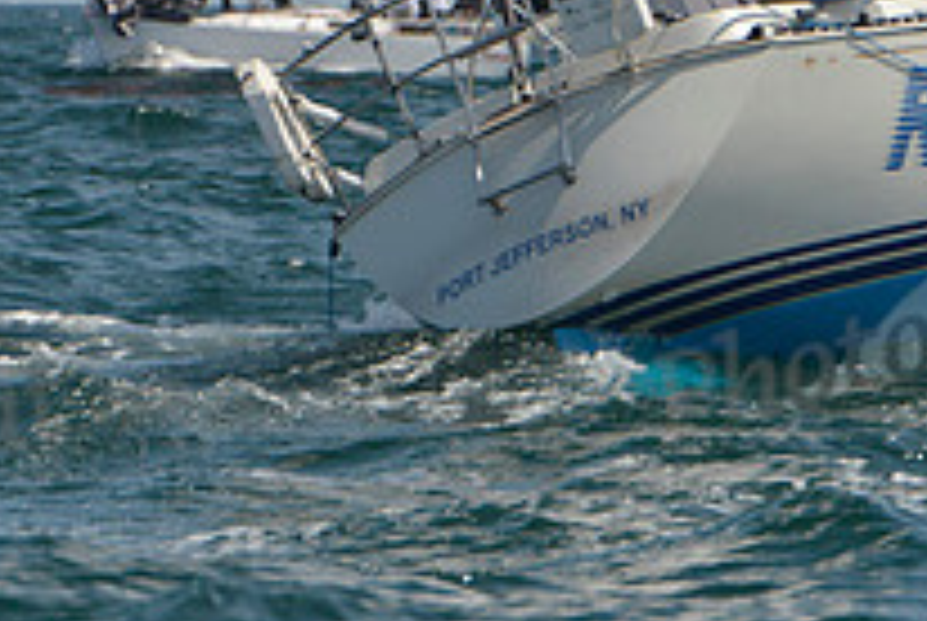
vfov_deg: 2.5
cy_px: 155
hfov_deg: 3.7
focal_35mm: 562
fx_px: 14492
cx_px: 423
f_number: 9
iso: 400
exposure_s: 1/800
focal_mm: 200
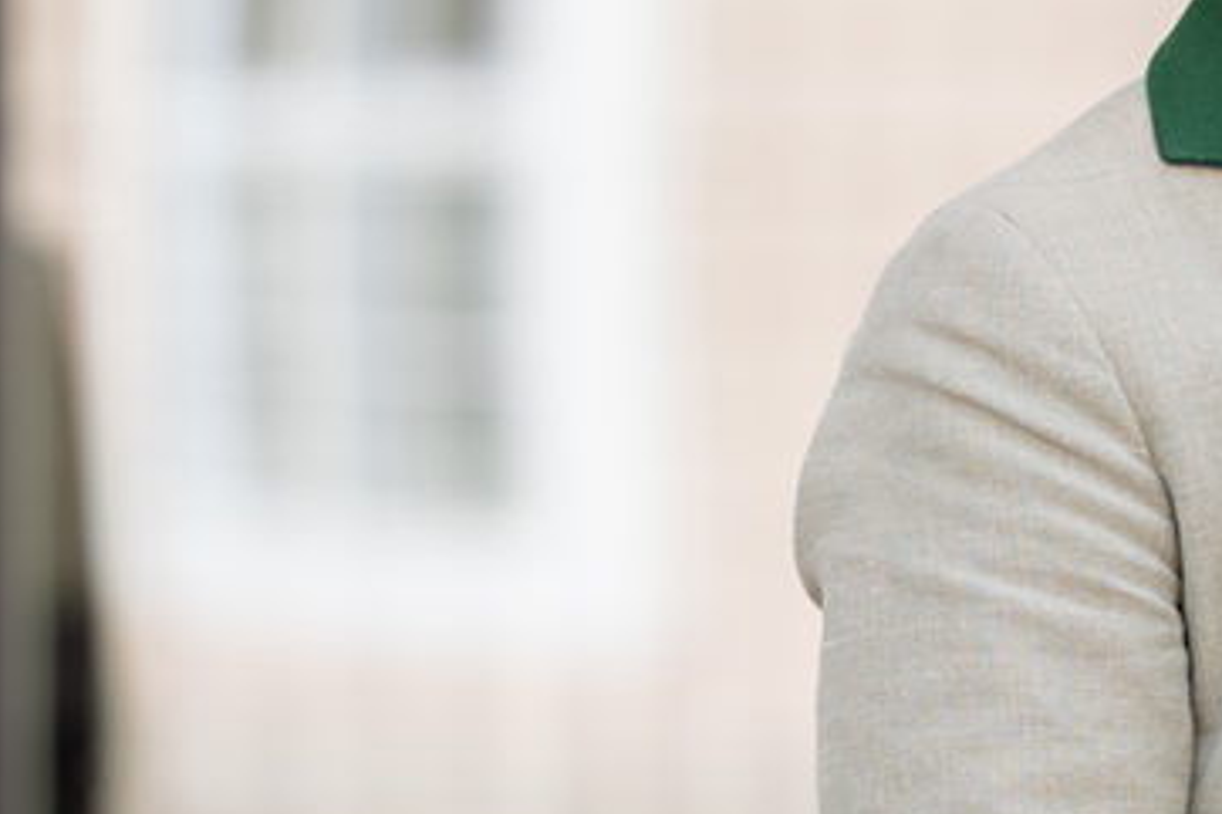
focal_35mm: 298
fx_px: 10110
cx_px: 1019
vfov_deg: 4.6
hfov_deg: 6.9
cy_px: 56
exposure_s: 1/200
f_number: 4
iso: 160
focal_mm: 135
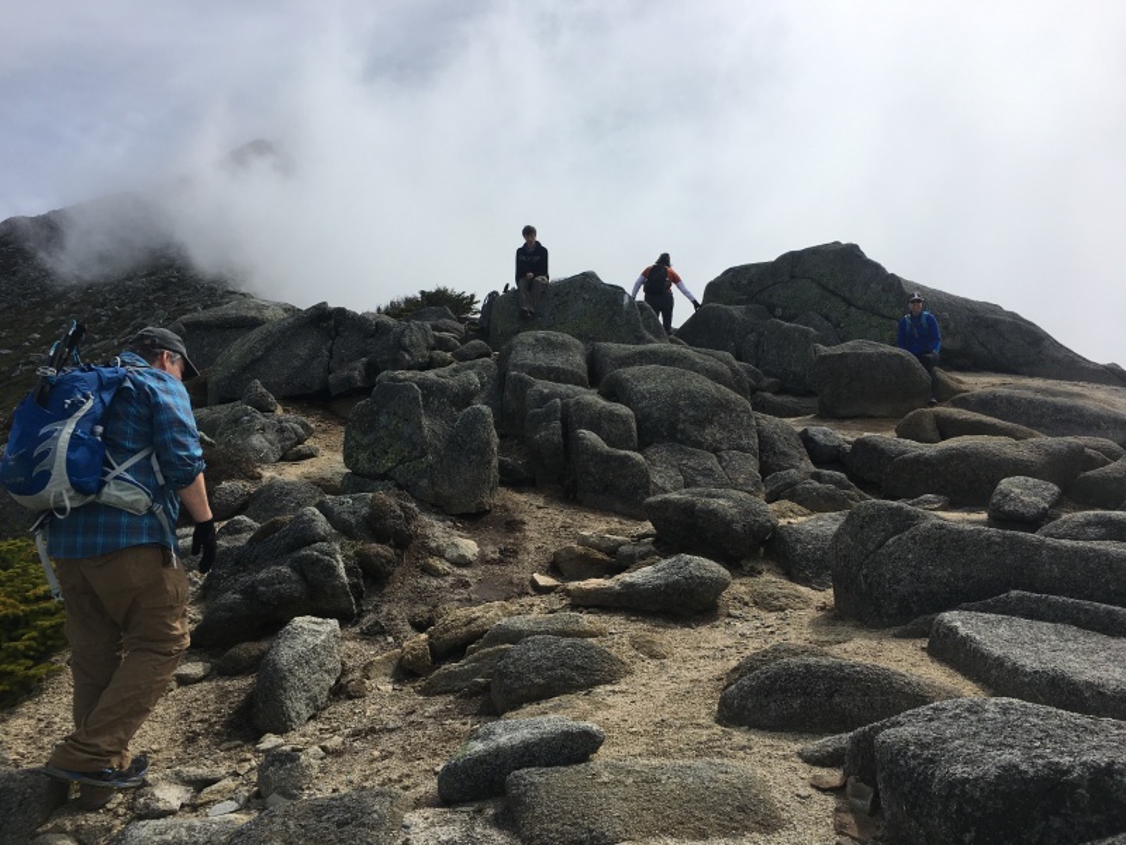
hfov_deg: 61.7
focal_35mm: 29
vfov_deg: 48.2
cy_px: 422
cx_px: 563
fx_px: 943
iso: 25
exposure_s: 1/3846
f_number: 2.2
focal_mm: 4.15
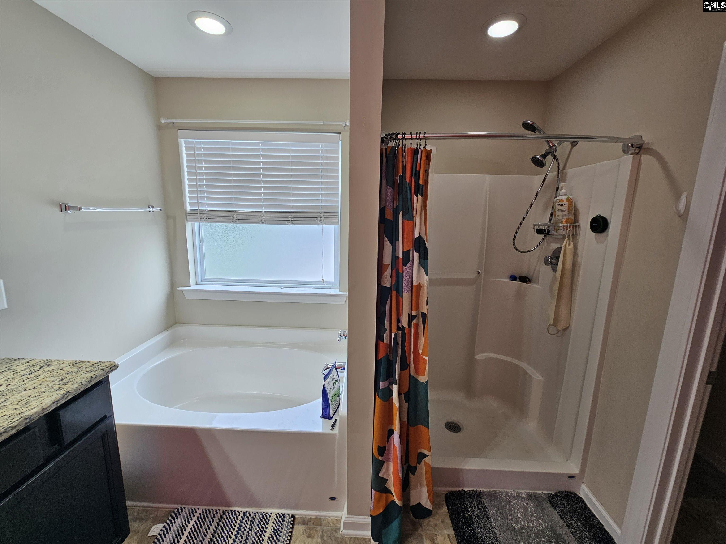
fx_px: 273
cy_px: 272
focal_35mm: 13
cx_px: 363
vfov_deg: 89.9
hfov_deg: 106.2
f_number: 2.2
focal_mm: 2.2
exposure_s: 1/60
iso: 50
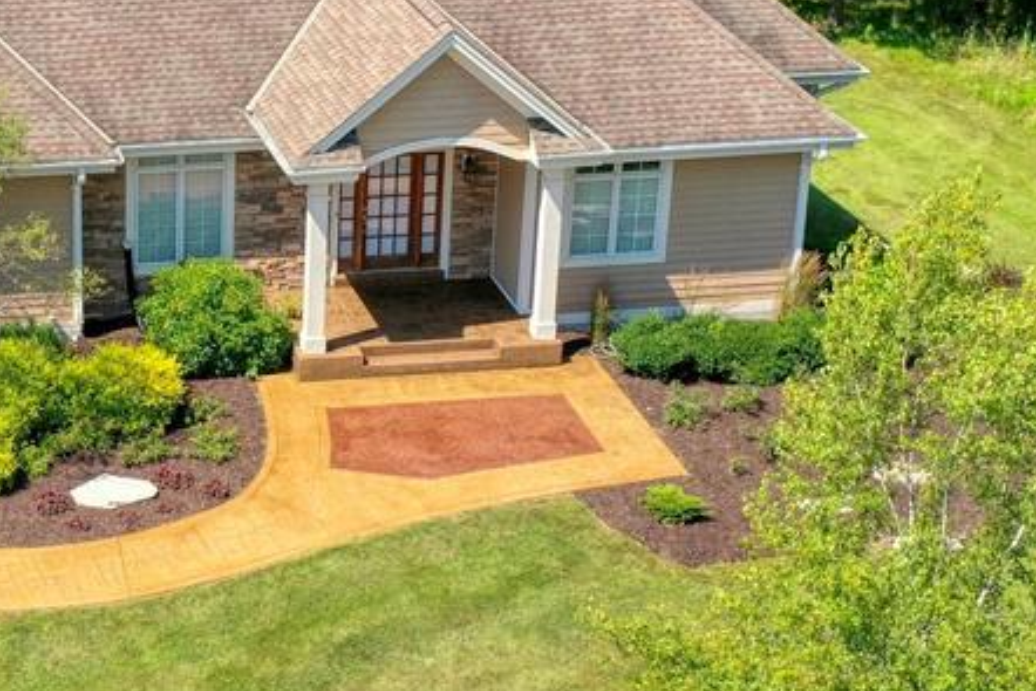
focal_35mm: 81
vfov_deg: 16.8
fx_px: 2332
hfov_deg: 23.8
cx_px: -28
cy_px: 198
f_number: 4
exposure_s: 1/120
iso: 100
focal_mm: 10.3
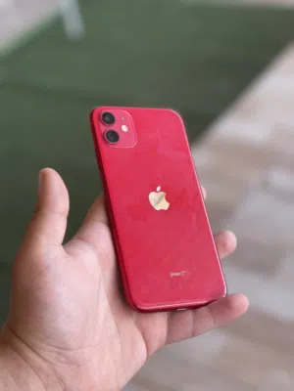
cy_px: 196
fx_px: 725
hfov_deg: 22.9
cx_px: 147
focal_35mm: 64
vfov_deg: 30.3
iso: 125
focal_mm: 7.5
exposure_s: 1/121
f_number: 2.2
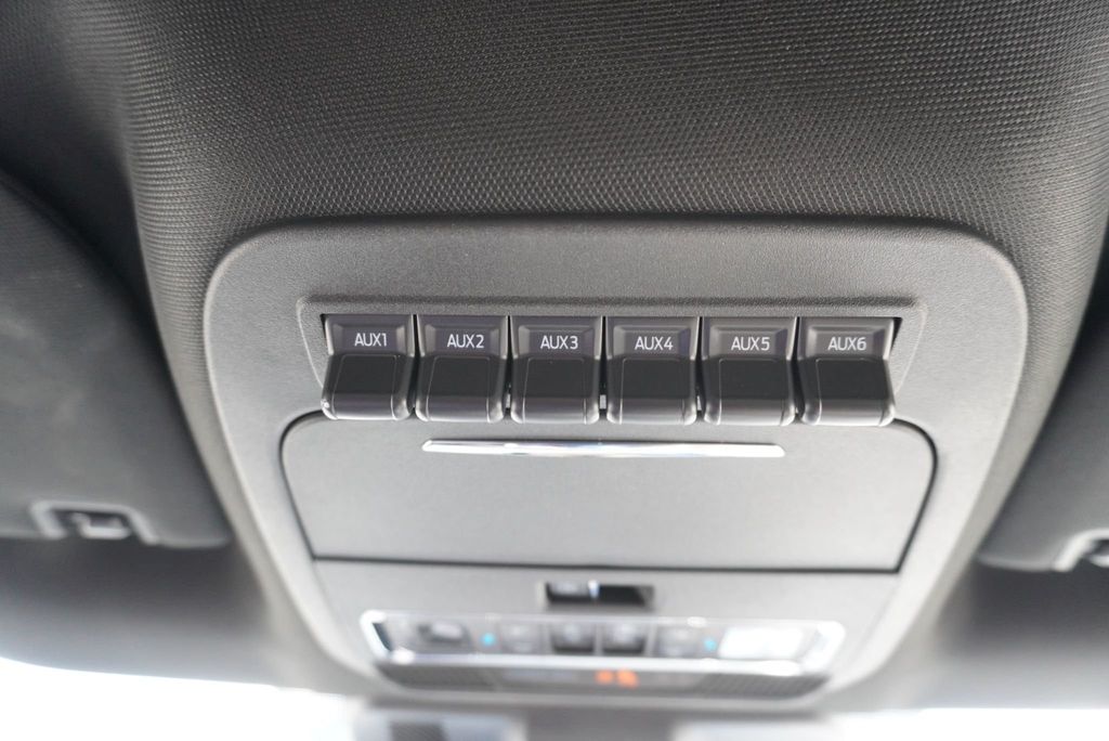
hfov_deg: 73.7
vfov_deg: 53.2
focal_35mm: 24
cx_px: 554
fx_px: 740
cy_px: 370
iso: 1600
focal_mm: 16
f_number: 3.5
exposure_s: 1/160
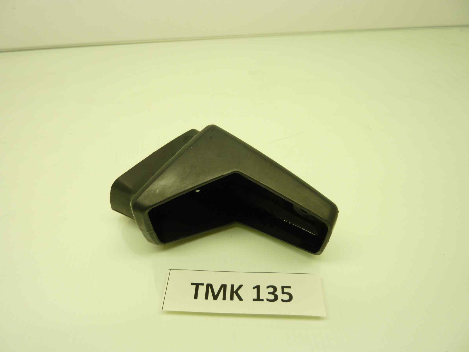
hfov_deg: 69.4
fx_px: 339
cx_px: 234
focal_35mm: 25
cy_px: 176
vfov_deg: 54.9
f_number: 3.3
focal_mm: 4.1
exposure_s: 1/30
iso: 80
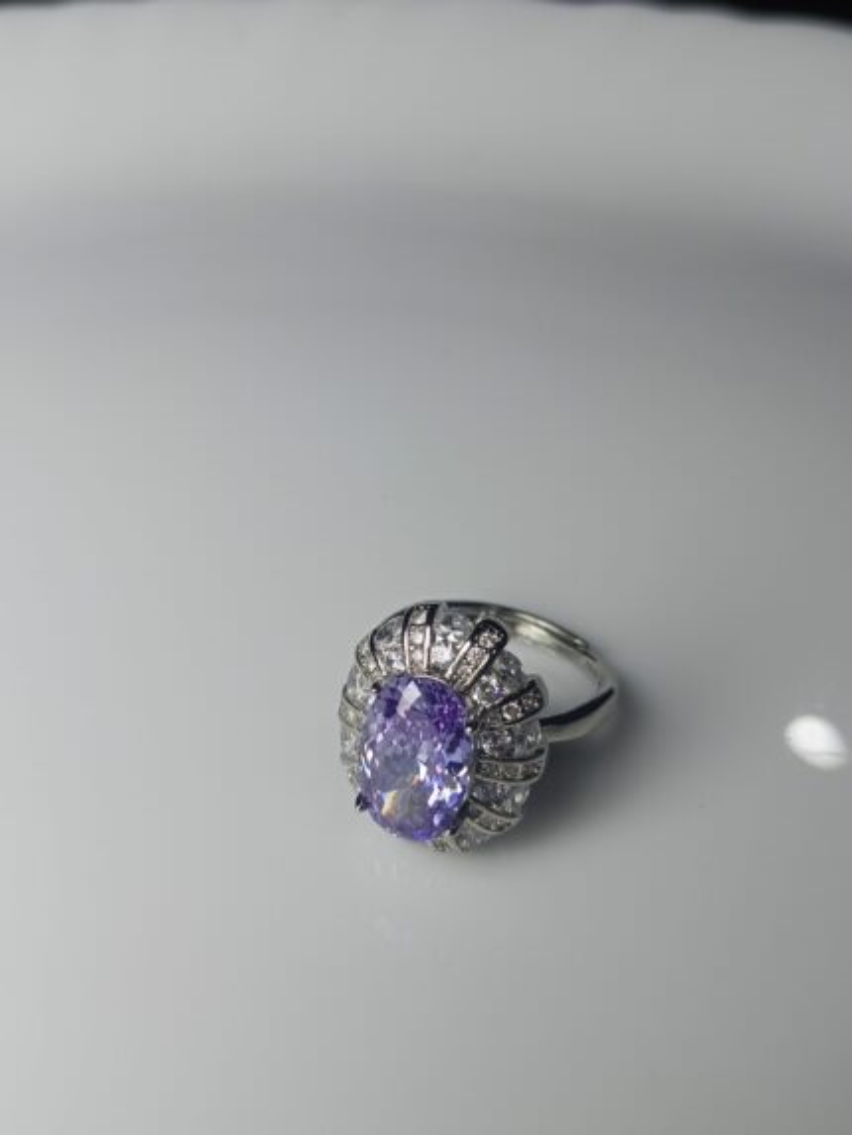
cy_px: 568
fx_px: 1083
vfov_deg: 55.3
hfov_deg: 43.0
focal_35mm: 33
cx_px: 426
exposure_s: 1/118
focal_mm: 3.98
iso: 50
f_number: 1.8
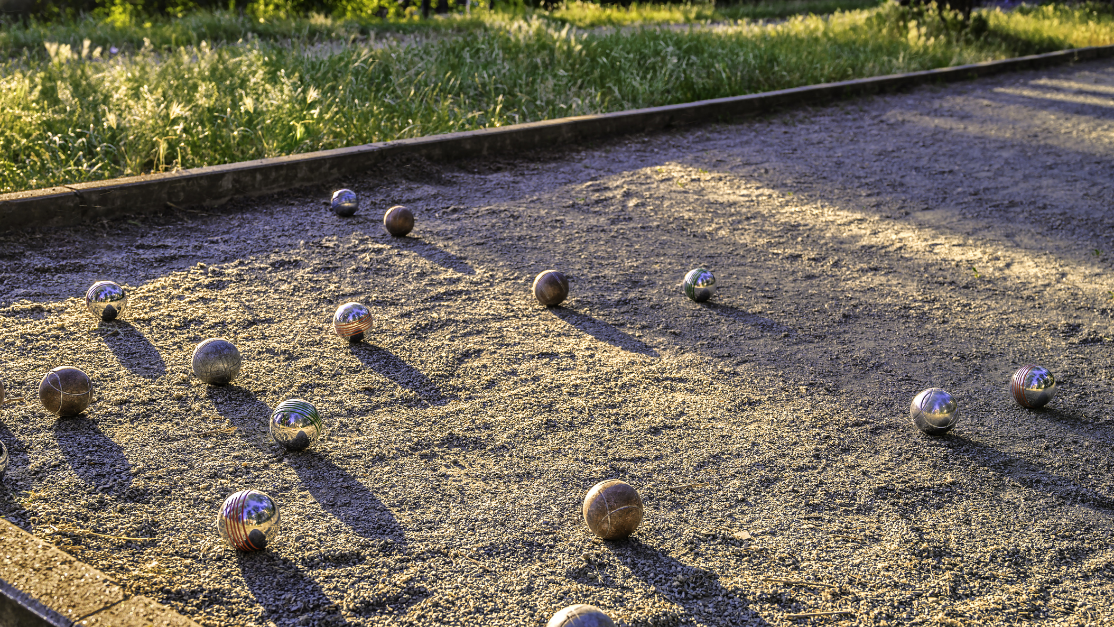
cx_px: 555
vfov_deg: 30.4
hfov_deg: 51.6
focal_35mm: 39
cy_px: 370
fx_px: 1152
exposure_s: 1/125
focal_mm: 37
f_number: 5.6
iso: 100
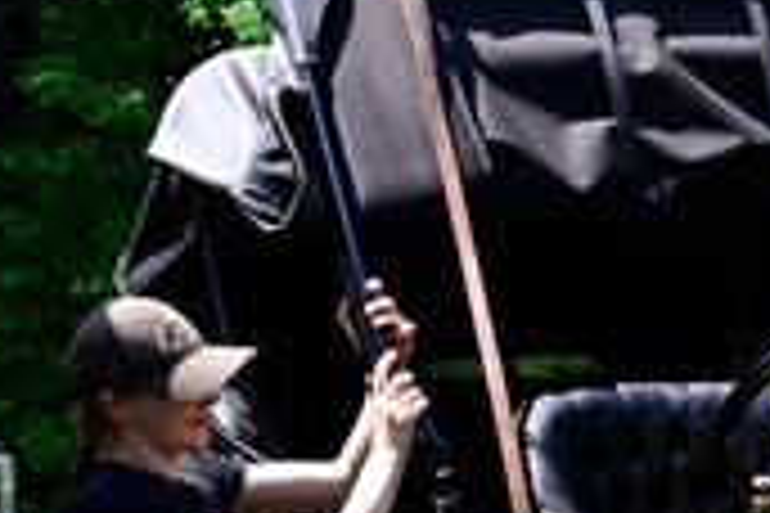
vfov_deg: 8.9
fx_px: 3294
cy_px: 434
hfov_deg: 12.9
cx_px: 1031
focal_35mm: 154
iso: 280
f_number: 9
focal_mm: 44
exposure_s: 1/250
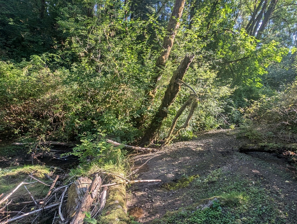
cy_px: 144
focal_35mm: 17
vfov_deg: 73.2
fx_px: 146
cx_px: 148
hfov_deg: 91.0
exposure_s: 1/226
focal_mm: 2.23
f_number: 1.95
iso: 78
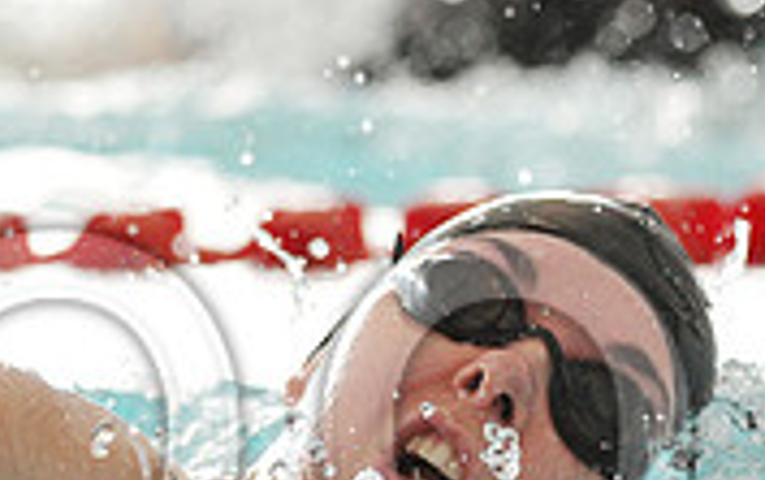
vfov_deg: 1.3
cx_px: 22
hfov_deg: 2.1
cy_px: 441
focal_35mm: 999
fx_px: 20848
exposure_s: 1/1000
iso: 1600
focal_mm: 300
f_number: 5
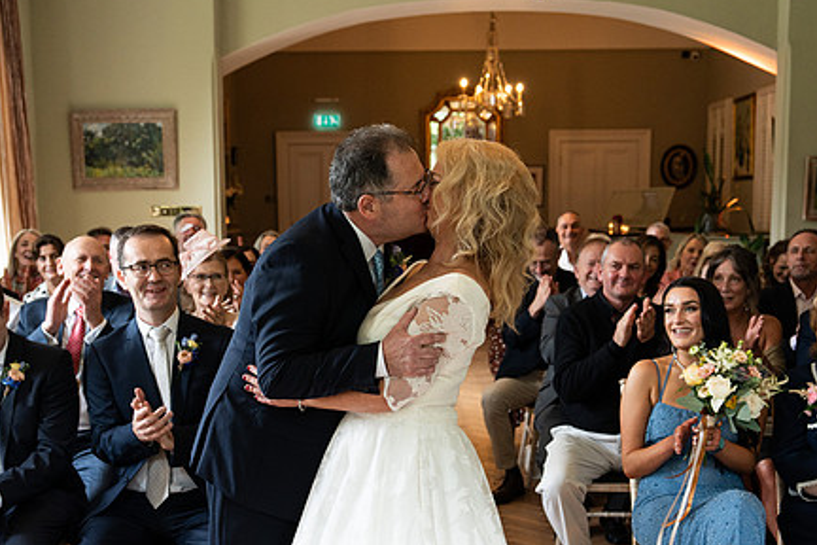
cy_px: 353
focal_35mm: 51
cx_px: 403
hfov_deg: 38.9
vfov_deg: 26.4
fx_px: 1157
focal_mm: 38
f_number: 3.5
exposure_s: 1/200
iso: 2000
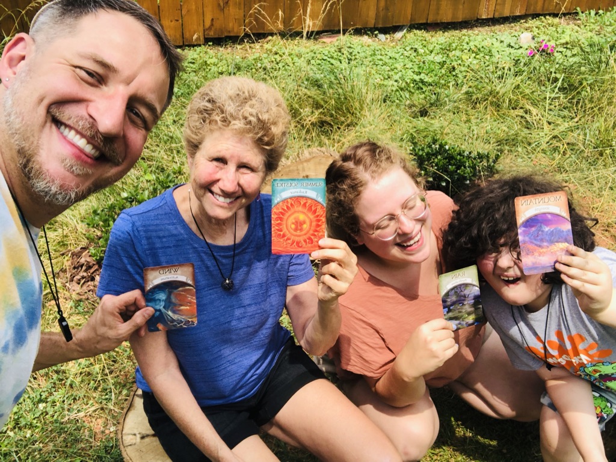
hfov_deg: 56.8
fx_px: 570
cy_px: 231
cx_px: 308
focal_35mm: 32
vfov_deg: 44.2
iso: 20
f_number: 2.2
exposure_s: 1/446
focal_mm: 2.87
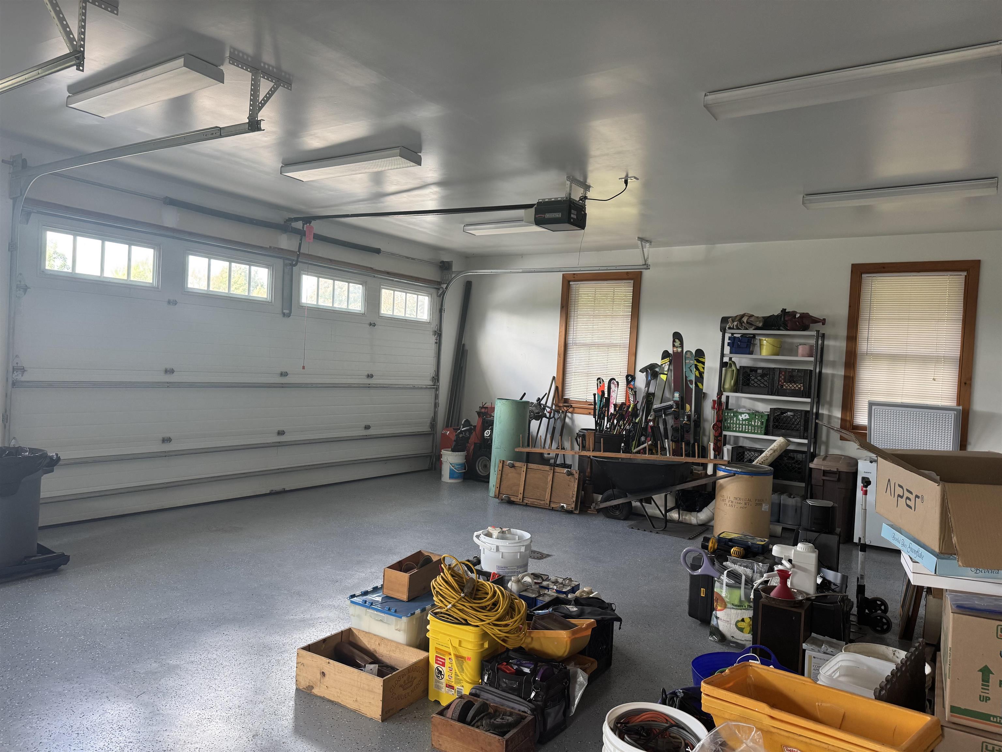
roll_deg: -2.8
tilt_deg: -0.8
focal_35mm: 24
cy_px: 376
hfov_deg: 71.6
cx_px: 501
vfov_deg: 56.8
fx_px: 695
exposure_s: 1/121
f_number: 1.78
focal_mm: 6.76
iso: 160
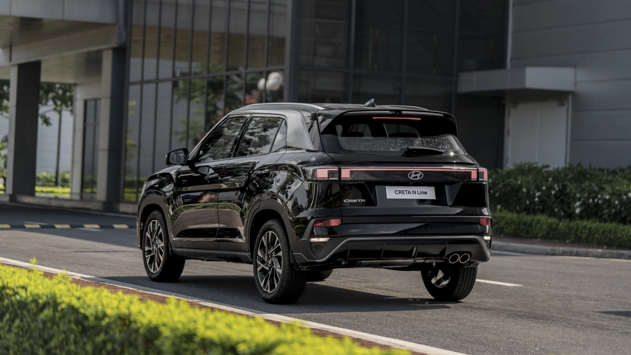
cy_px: 174
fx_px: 1740
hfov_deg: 20.6
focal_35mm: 104
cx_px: 316
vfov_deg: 11.6
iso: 100
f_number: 2.8
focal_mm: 99
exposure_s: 1/400
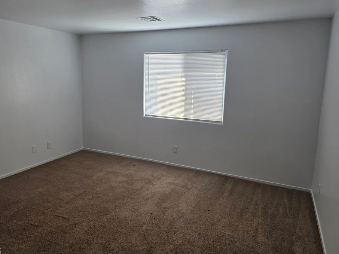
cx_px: 152
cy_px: 114
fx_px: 255
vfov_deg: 52.9
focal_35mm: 26
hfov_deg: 67.1
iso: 160
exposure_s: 1/180
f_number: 1.7
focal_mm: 6.3
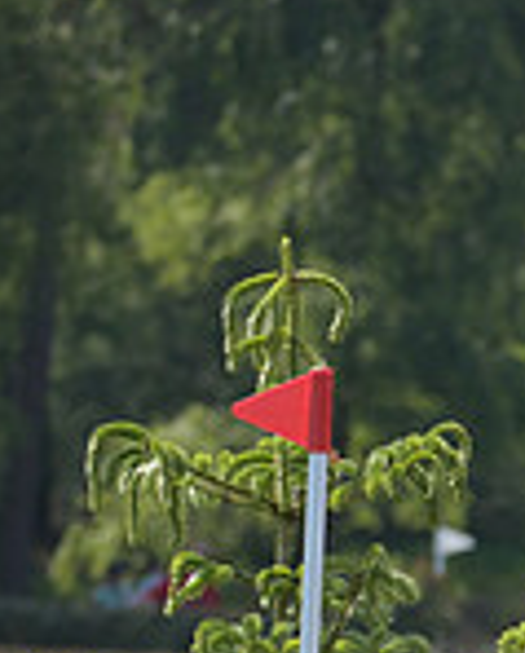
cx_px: 1094
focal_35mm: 918
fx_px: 17775
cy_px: 721
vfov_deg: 2.1
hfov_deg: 1.7
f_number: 5
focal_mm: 250
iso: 450
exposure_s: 1/1250
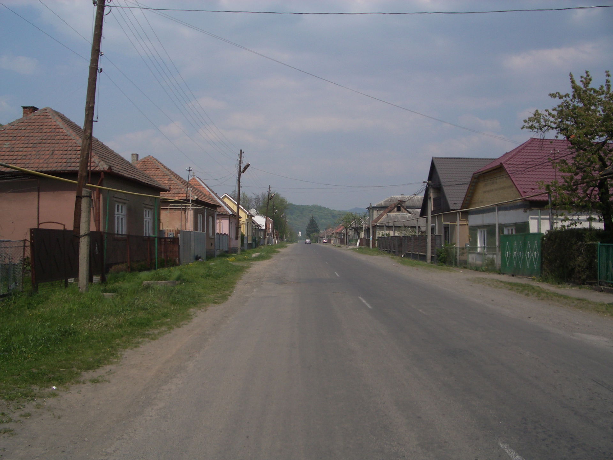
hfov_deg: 52.6
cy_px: 230
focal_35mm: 35
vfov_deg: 40.7
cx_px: 306
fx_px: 620
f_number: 4.3
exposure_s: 1/800
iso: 80
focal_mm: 5.8
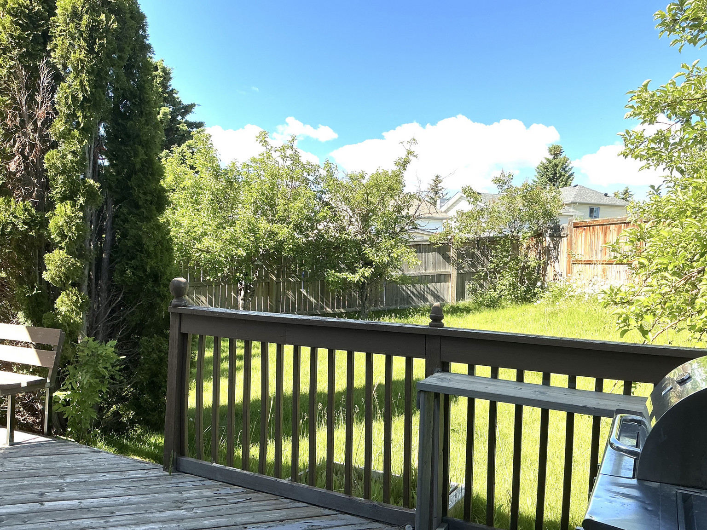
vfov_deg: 48.2
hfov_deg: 61.7
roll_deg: -1.6
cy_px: 265
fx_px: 592
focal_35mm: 29
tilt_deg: -1.6
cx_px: 354
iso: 25
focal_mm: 3
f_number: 1.8
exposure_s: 1/962
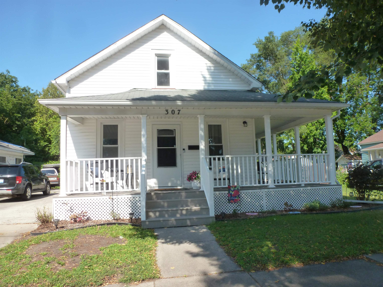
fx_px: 266
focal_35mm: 24
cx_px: 192
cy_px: 144
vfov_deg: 56.8
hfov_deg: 71.6
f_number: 3.3
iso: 160
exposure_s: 1/640
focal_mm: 4.3
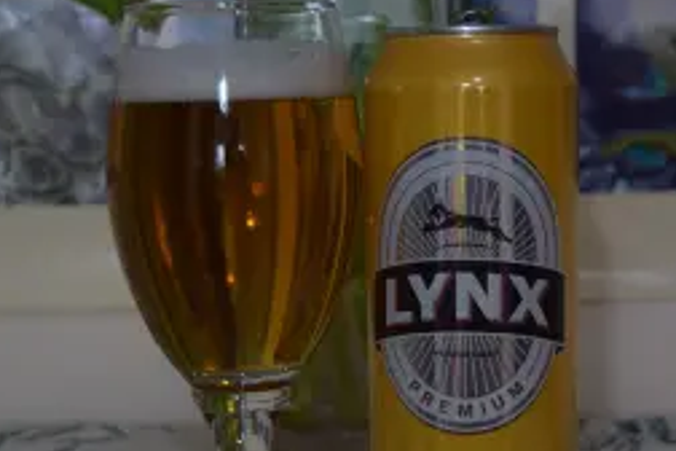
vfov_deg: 13.7
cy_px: 283
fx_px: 1878
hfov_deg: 20.4
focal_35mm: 100
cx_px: 343
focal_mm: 42
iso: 450
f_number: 5
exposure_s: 1/60
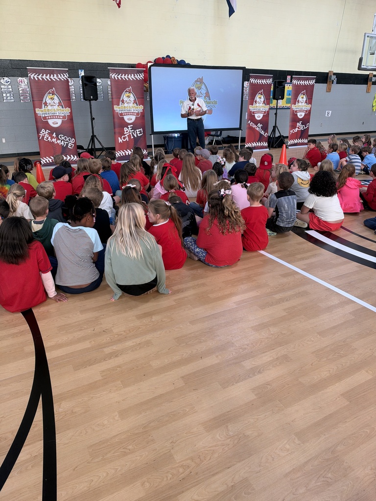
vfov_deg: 71.6
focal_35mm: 24
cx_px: 188
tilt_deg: -21.7
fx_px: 348
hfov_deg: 56.8
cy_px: 250
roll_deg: +1.2
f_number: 1.8
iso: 100
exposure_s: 1/99
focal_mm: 6.93
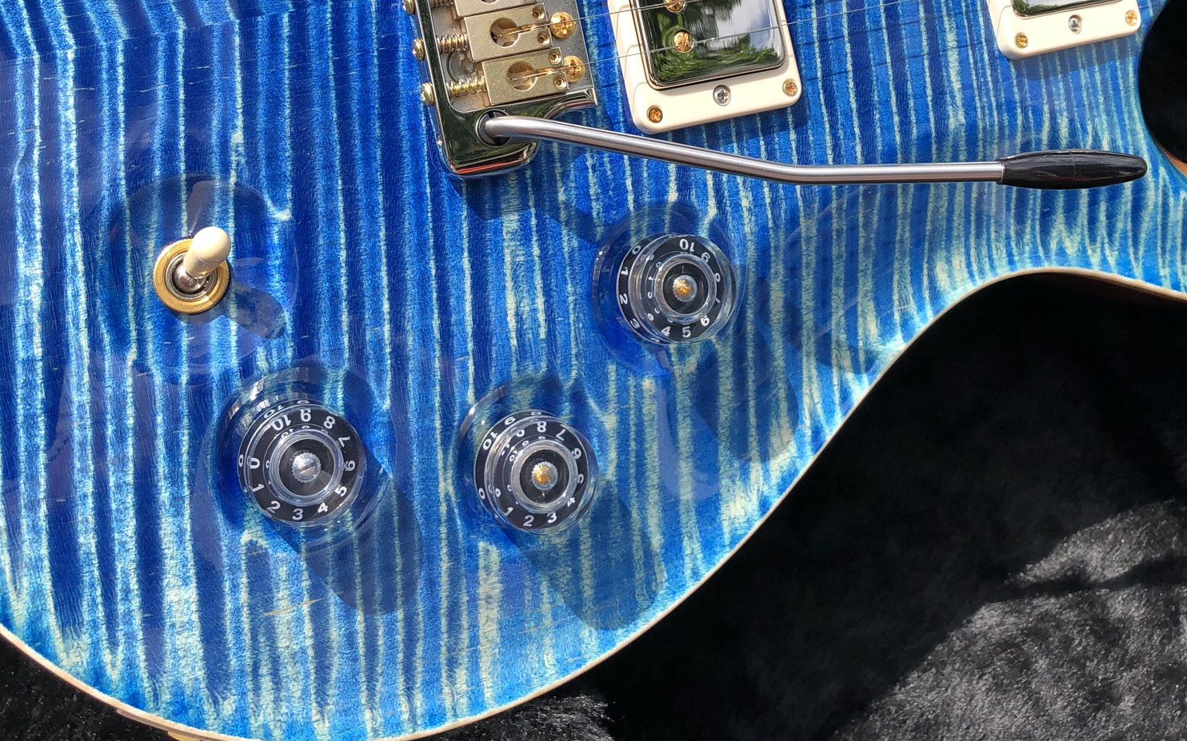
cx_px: 586
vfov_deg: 25.9
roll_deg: -4.9
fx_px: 1553
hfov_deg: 41.8
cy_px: 50
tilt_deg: -43.7
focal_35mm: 48
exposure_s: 1/1600
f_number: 1.8
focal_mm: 4
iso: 20
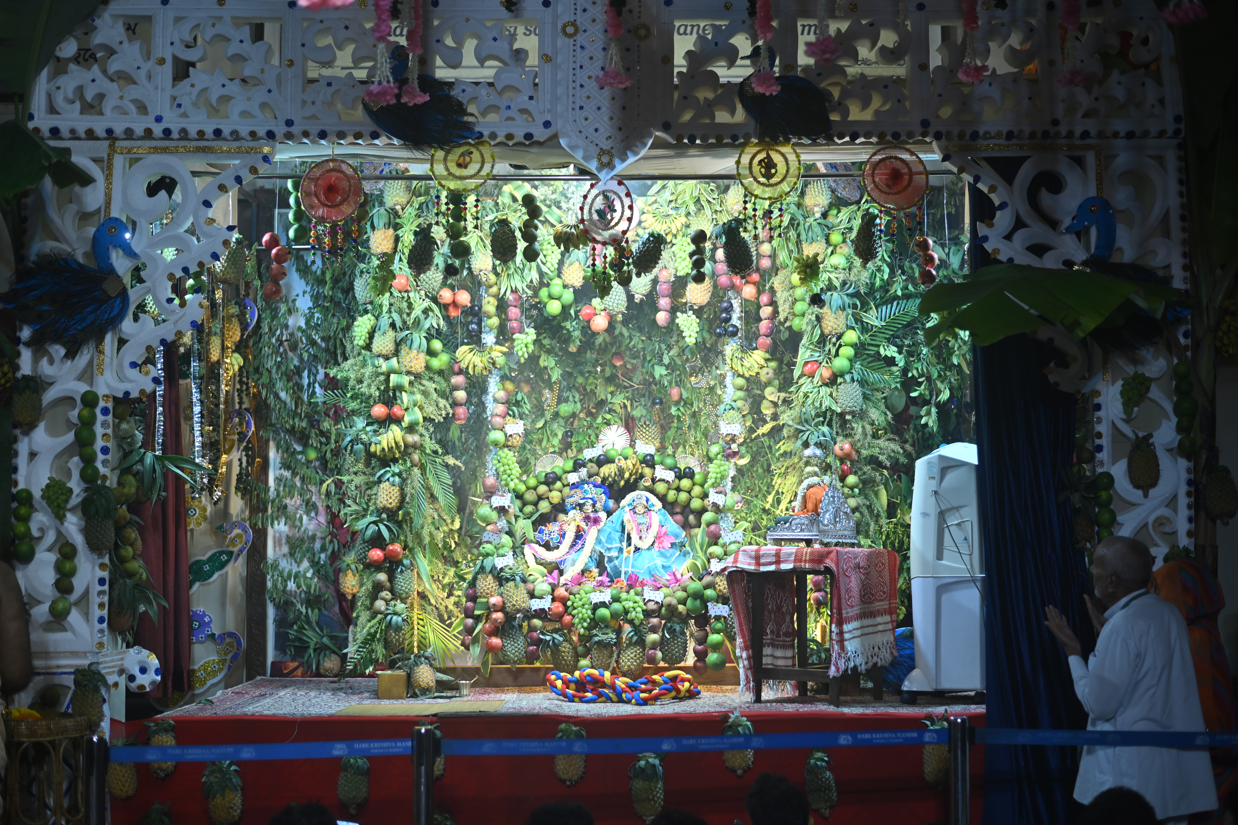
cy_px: 412
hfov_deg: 39.6
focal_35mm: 50
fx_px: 1719
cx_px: 619
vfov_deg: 27.0
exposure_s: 1/200
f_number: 2
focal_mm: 50
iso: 200
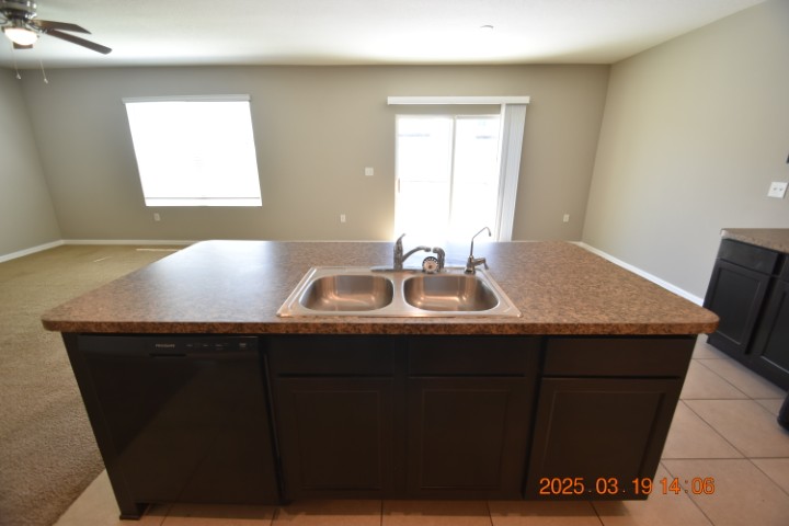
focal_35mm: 15
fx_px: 329
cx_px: 394
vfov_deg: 77.3
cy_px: 263
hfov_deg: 100.4
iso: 400
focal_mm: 10
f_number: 4.5
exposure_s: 1/80
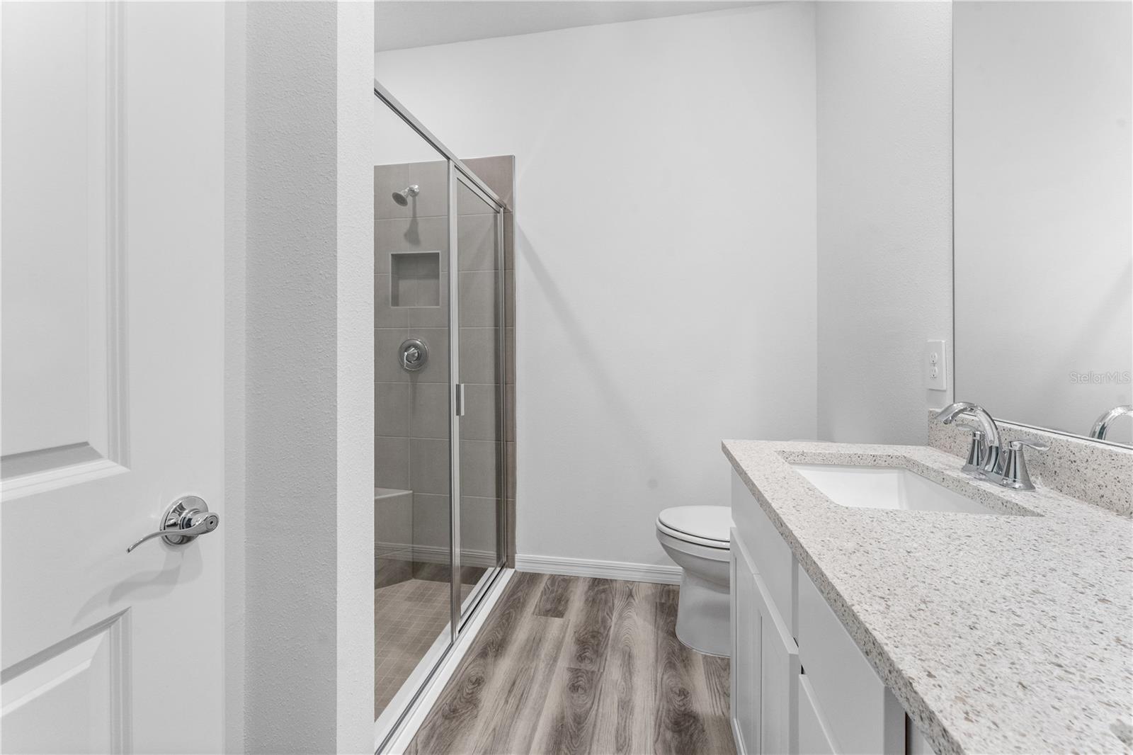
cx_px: 566
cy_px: 378
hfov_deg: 101.2
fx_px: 466
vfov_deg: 78.1
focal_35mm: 15
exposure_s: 1/30
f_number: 10
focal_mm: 14.8
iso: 4000
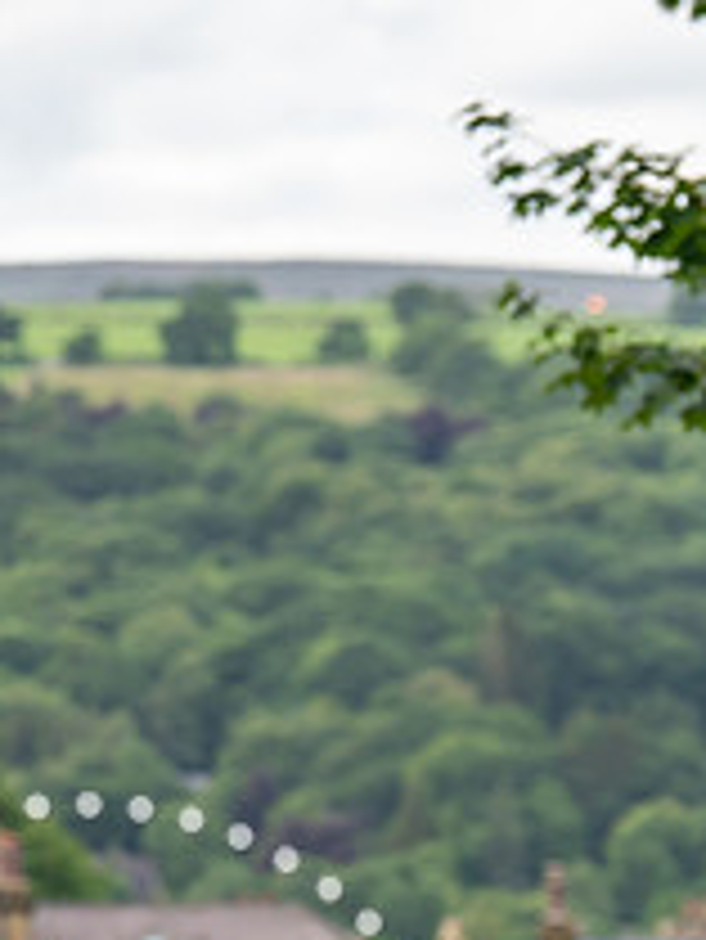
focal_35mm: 335
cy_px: 832
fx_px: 9101
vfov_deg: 5.9
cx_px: -55
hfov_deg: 4.4
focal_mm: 108
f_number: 3.5
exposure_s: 1/500
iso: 500
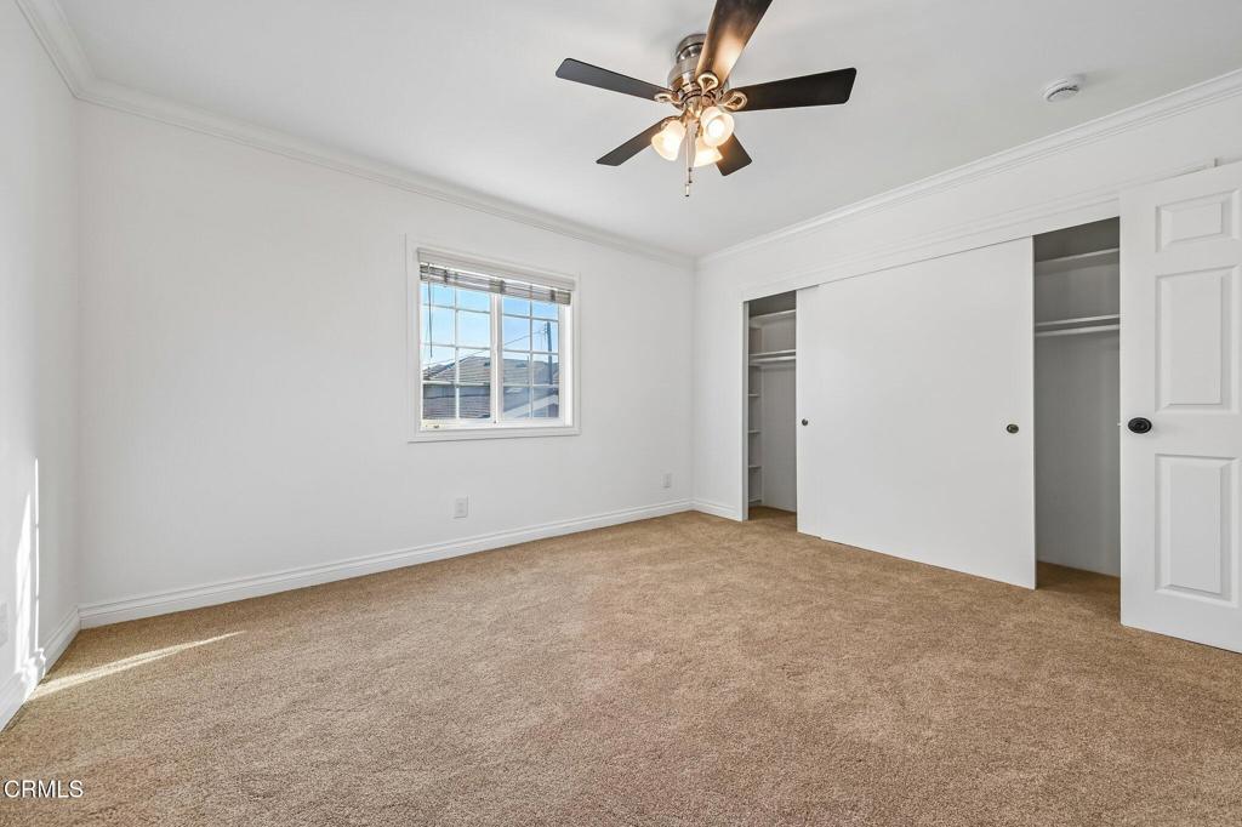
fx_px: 448
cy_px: 414
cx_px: 621
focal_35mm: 13
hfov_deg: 108.3
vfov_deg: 85.4
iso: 250
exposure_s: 1/15
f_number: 8
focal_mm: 13
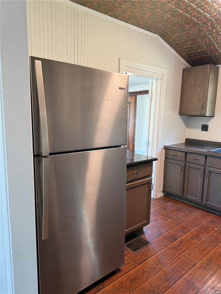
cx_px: 110
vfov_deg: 71.6
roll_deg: -0.7
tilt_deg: -9.0
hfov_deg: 56.8
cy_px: 147
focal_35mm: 24
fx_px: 204
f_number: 1.78
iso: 200
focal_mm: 6.76
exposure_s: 1/60
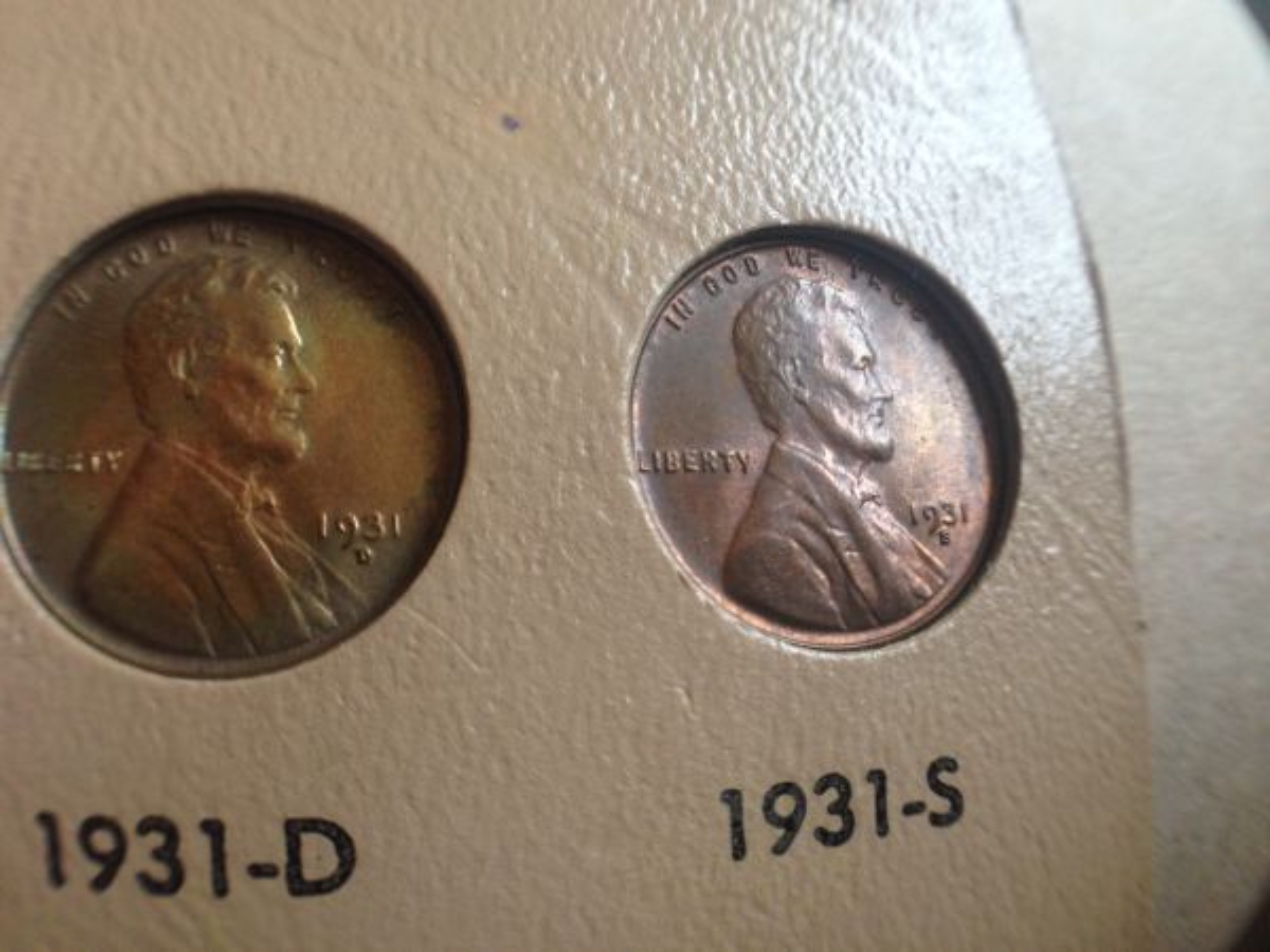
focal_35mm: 33
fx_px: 1211
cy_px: 476
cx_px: 635
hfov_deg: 55.4
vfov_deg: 42.9
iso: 125
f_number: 2.4
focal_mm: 4.12
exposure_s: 1/20
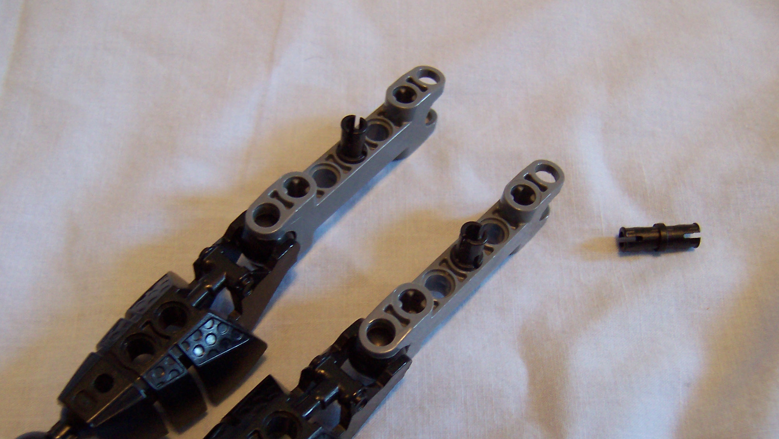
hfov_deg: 50.5
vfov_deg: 29.5
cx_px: 390
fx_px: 826
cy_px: 296
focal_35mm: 40
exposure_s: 1/15
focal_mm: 5.6
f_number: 2.8
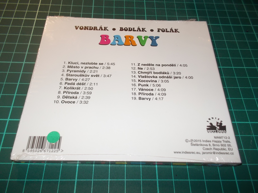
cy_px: 96
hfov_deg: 61.7
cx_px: 129
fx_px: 216
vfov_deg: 48.2
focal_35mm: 29
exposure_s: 1/30
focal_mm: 4.1
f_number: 3.3
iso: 200
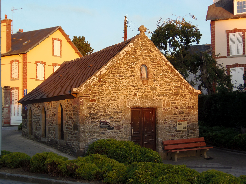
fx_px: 348
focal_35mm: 49
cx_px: 123
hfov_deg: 38.9
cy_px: 92
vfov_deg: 29.7
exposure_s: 1/80
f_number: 3.8
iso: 64
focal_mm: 9.1
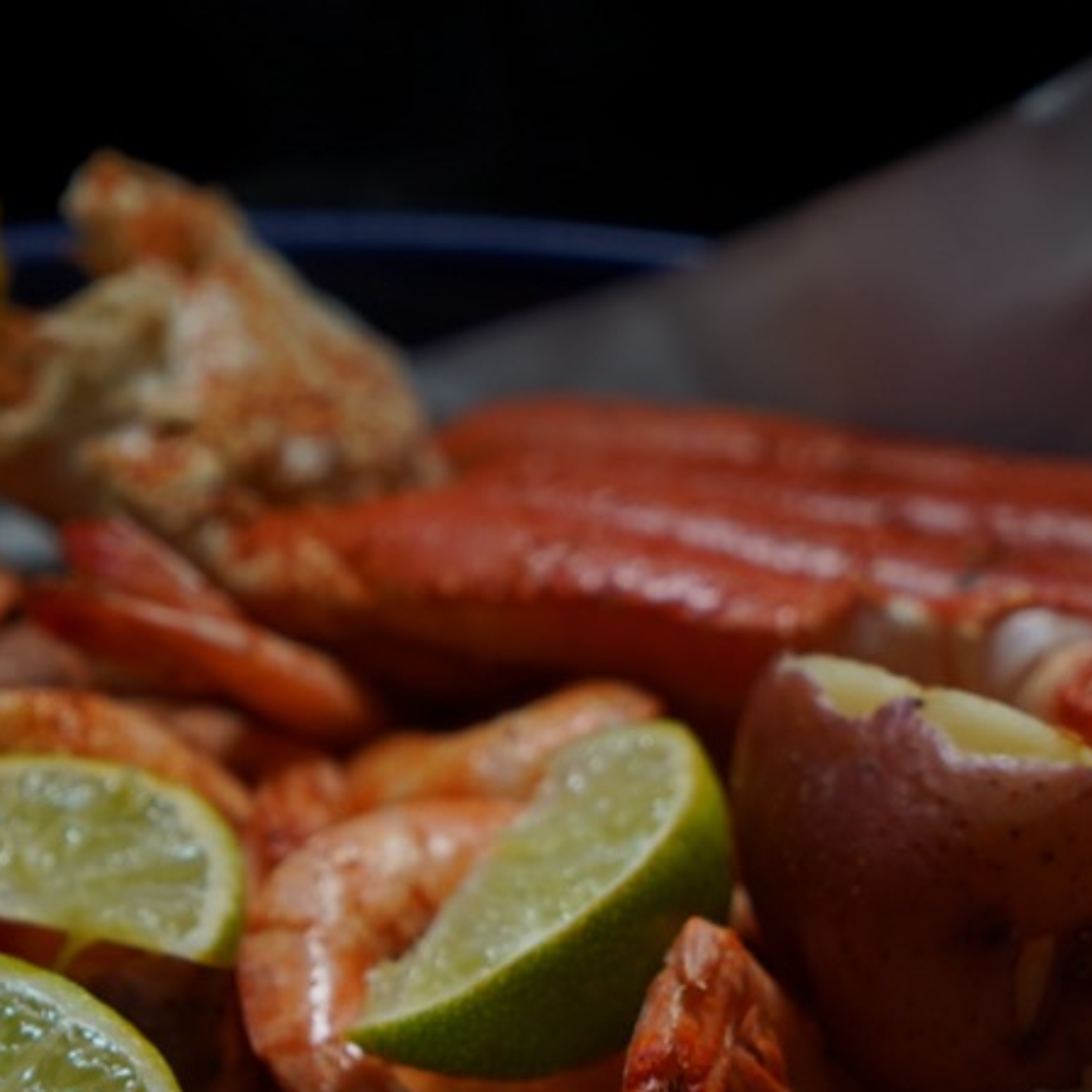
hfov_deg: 12.2
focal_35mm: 143
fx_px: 5104
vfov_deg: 12.1
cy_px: 1105
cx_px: 413
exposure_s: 1/160
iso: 100
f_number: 4
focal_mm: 54
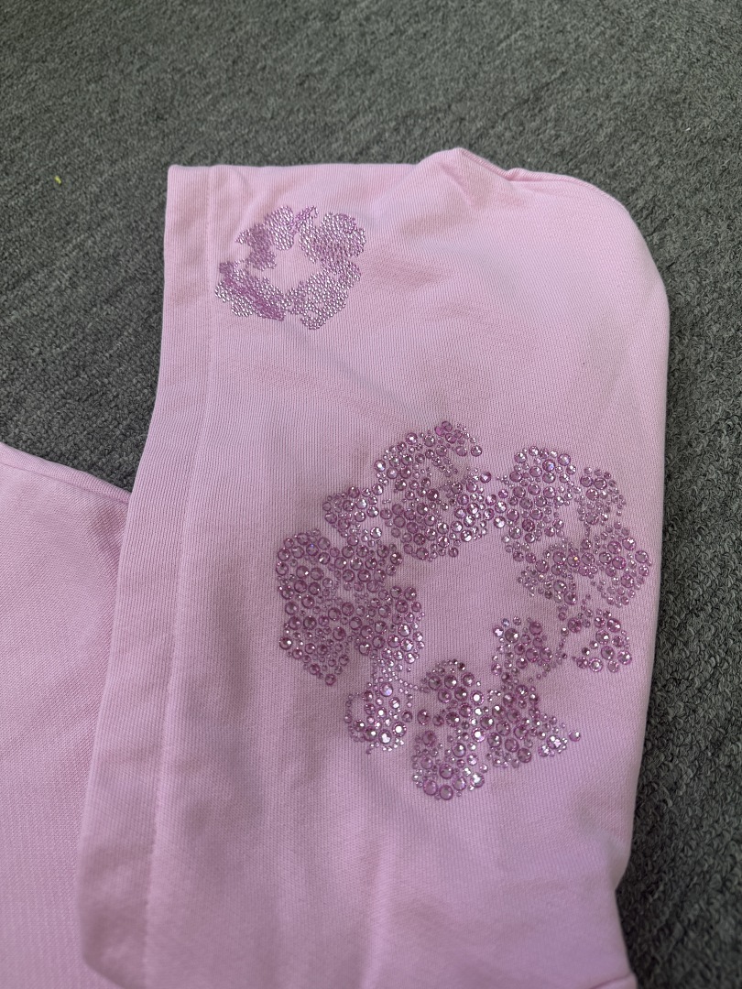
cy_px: 494
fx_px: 686
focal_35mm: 24
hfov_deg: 56.8
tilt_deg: -64.3
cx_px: 371
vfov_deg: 71.6
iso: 100
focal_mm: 6.76
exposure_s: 1/100
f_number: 1.78
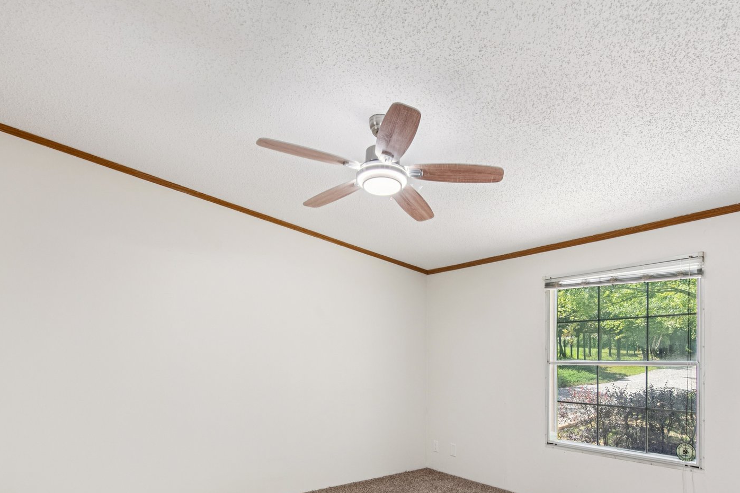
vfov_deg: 55.0
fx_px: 452
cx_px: 431
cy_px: 359
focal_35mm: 22
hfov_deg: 78.0
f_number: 9
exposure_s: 1/15
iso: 200
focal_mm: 15
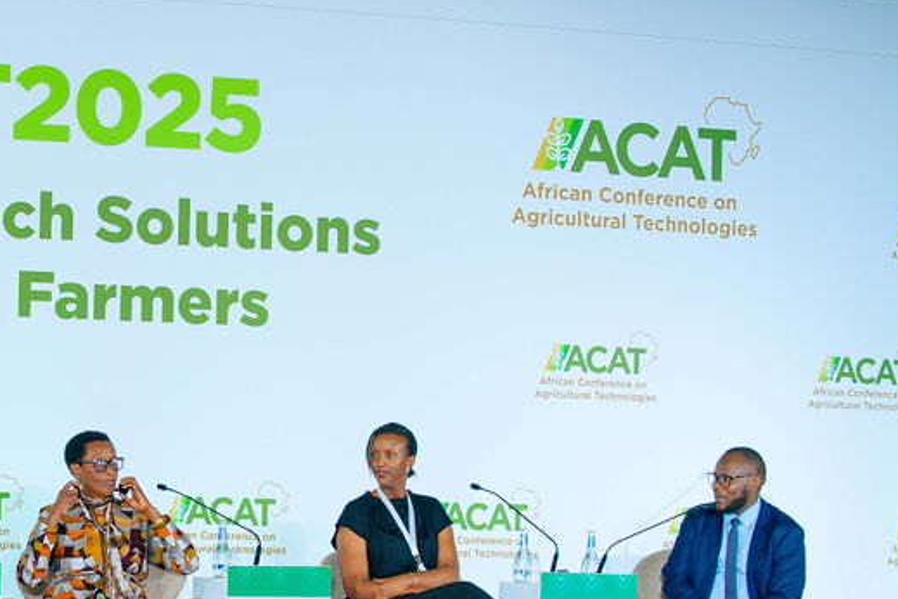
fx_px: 3841
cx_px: 135
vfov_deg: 8.9
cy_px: 404
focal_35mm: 154
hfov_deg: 13.2
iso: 200
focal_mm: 78
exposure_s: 1/100
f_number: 3.2
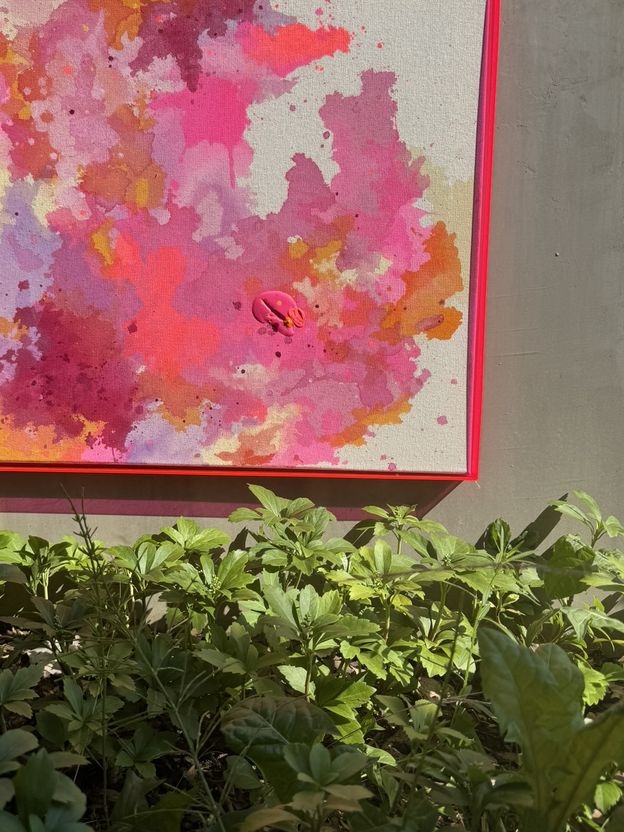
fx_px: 745
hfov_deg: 45.0
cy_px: 378
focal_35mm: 31
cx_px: 224
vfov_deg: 58.3
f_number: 1.78
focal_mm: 6.76
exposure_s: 1/4310
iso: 80
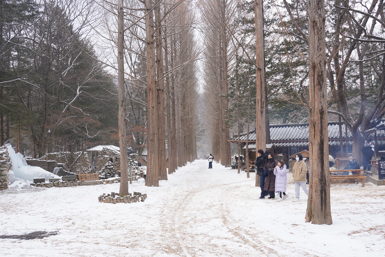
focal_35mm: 36
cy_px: 128
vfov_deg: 36.9
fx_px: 385
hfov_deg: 53.1
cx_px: 192
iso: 320
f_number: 10
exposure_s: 1/100
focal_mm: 36
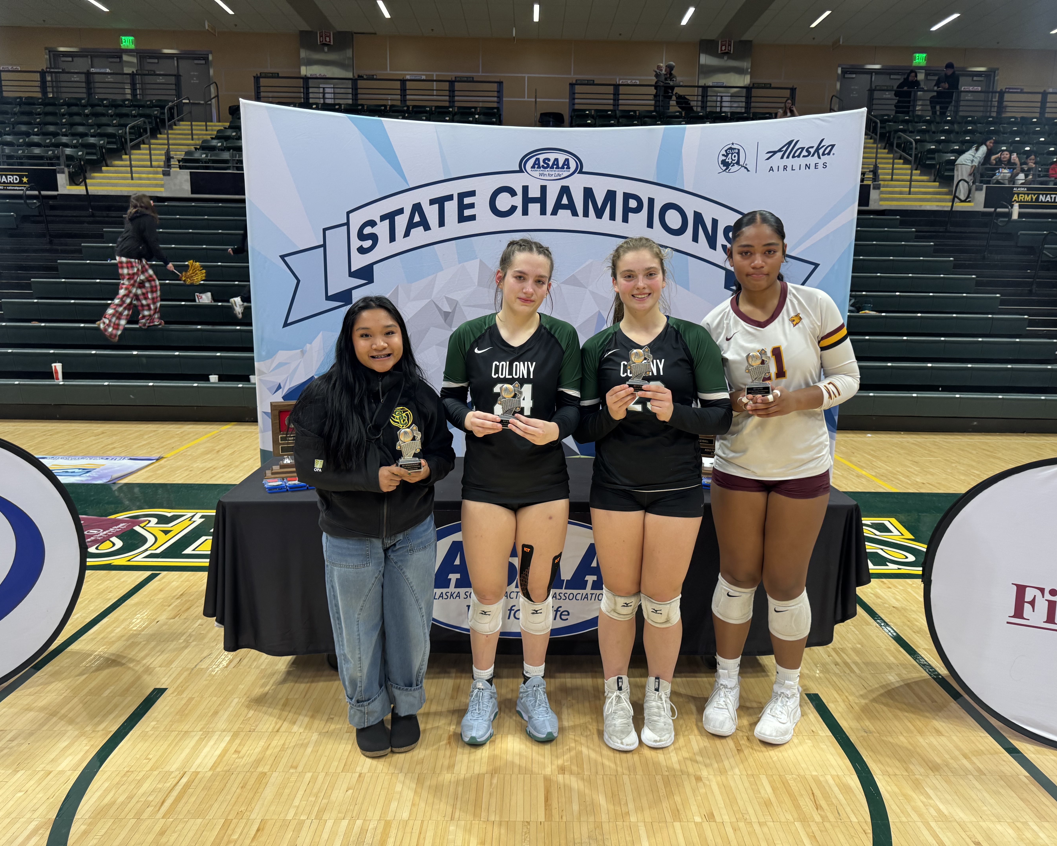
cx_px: 550
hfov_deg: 68.1
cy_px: 423
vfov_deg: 56.8
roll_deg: -0.3
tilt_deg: -10.8
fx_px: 782
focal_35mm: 25
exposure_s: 1/121
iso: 125
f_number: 1.78
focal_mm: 6.76
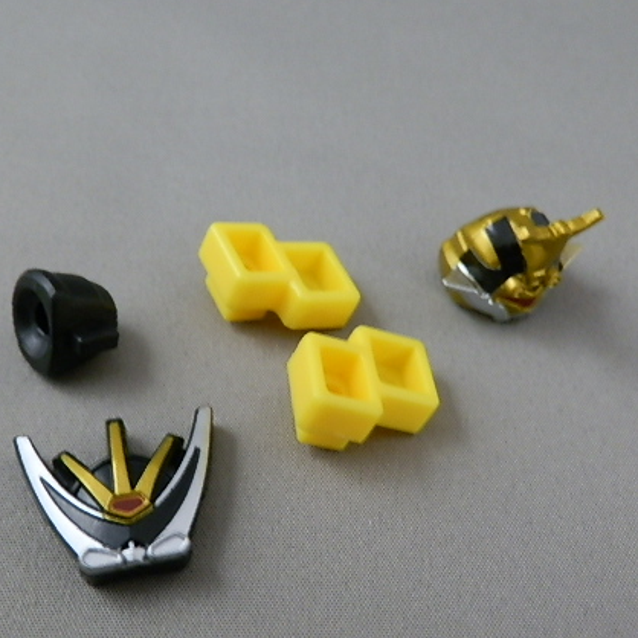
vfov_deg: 36.8
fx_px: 959
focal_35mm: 46
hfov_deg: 36.8
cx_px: 293
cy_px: 345
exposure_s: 1/10
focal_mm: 6.17
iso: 200
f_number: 3.5
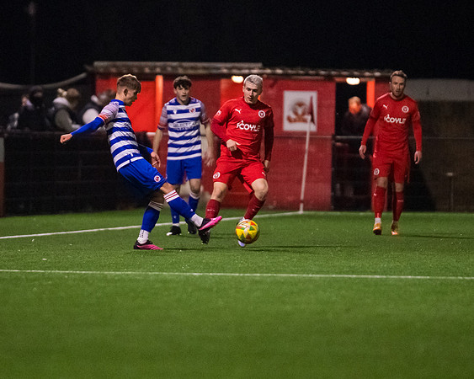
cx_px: 197
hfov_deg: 3.8
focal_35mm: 508
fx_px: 7124
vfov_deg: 3.0
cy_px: 206
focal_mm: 270
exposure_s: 1/1000
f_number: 2.8
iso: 8000
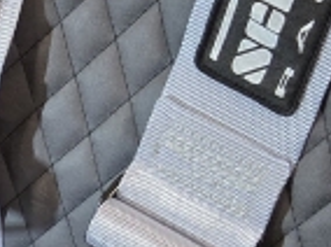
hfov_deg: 11.7
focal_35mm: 166
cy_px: 226
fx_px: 1585
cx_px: -79
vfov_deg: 8.9
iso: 320
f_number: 1.8
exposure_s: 1/33
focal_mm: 5.4
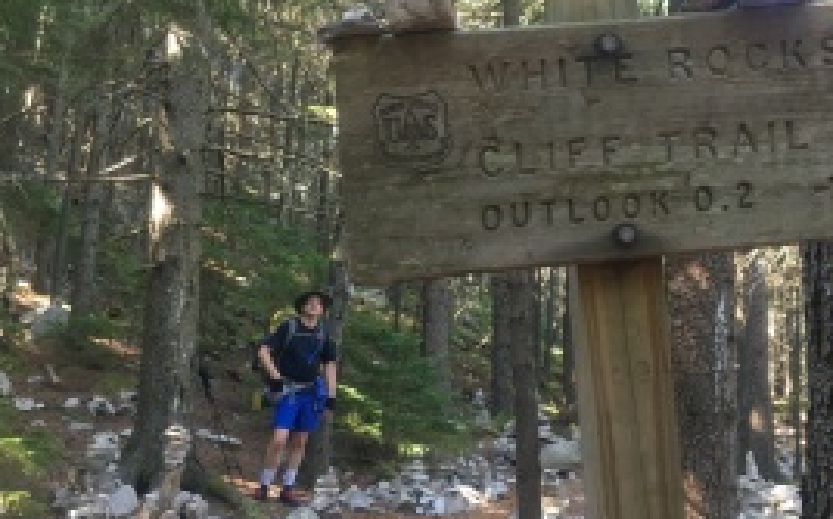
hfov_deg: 46.9
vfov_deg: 30.4
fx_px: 953
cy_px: 214
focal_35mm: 42
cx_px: 507
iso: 100
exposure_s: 1/30
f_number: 2.2
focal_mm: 4.15
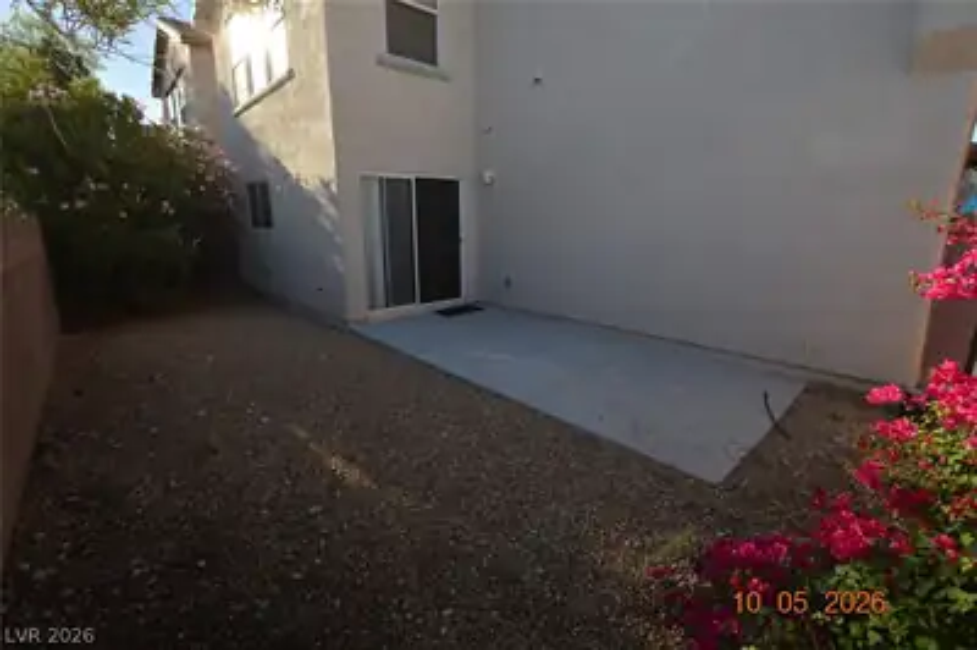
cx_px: 488
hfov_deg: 100.4
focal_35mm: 15
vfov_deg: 77.2
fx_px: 407
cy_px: 325
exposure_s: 1/200
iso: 100
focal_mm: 10
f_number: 7.1
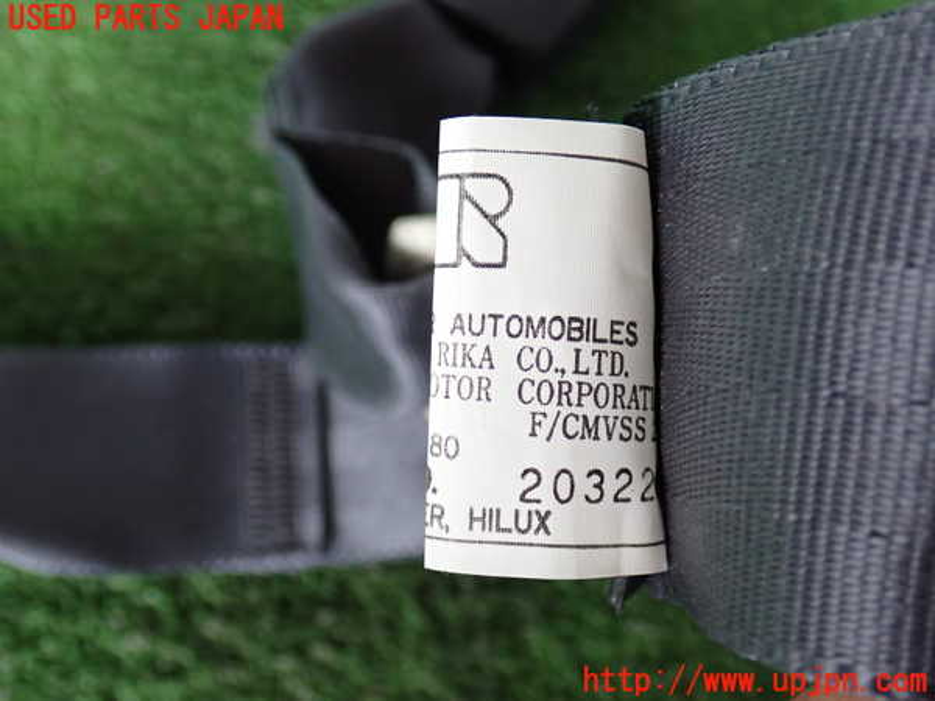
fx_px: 1107
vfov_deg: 35.1
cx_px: 468
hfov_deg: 45.8
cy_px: 350
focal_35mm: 41
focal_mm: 7.31
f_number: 2.8
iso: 640
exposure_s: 1/40
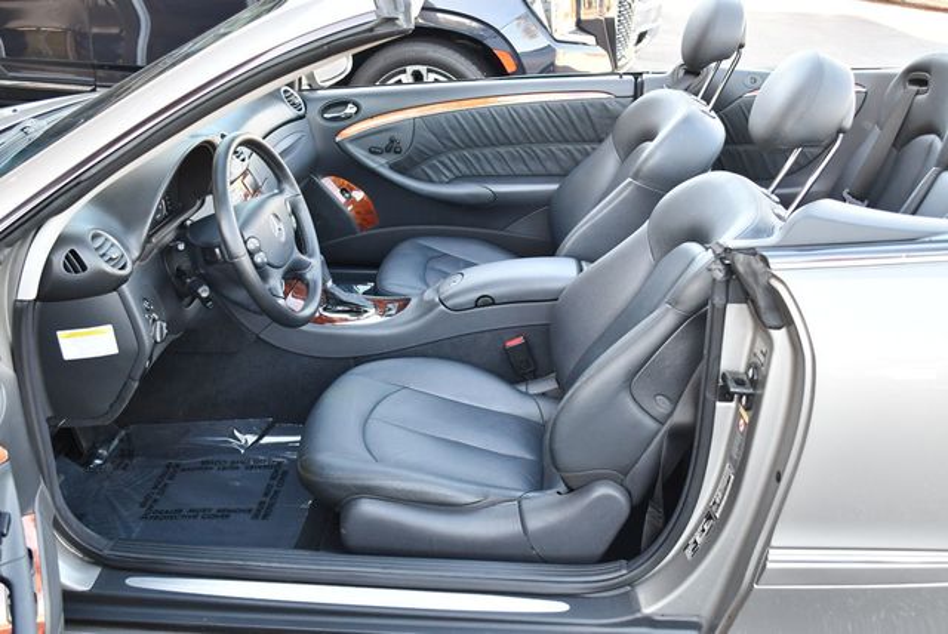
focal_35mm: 36
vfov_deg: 36.9
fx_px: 949
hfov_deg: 53.1
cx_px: 474
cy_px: 317
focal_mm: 18
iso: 800
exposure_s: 1/200
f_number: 3.5
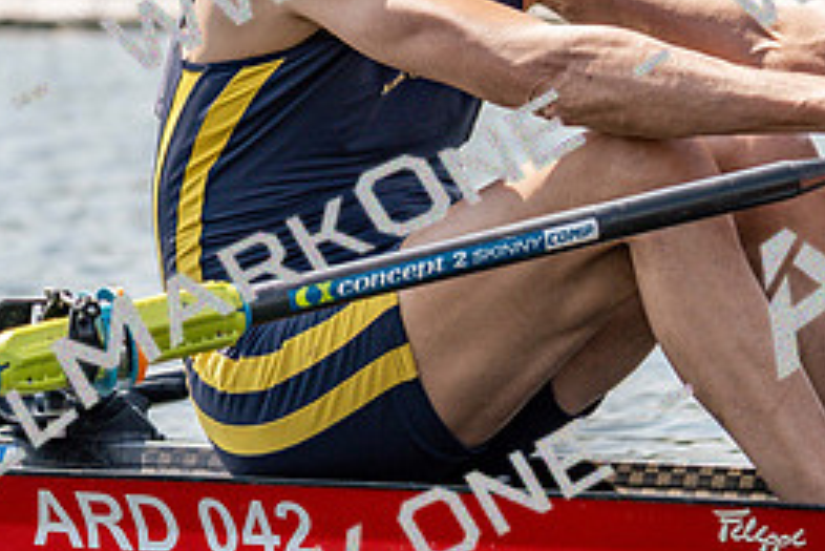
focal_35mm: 442
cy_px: 80
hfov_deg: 4.7
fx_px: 10134
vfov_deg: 3.1
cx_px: 491
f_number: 5.6
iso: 250
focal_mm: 200
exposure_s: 1/1600
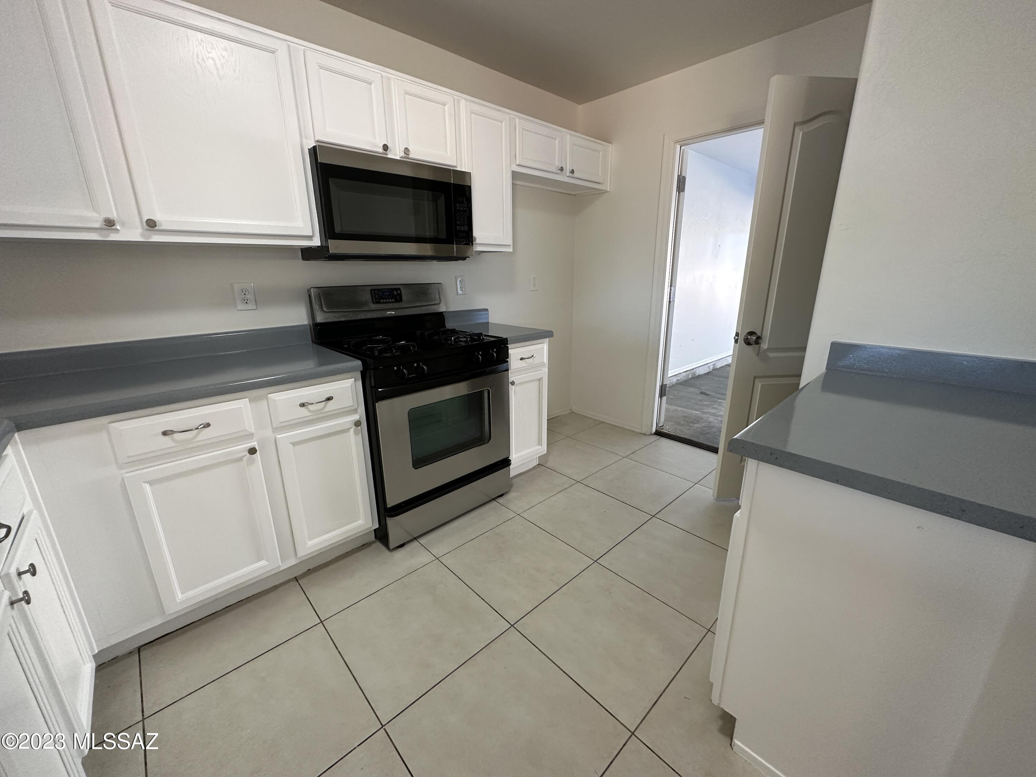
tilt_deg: -17.0
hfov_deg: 102.1
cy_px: 388
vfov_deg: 85.7
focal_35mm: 14
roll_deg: +0.0
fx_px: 419
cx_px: 518
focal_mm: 2.22
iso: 200
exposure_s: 1/60
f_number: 2.2
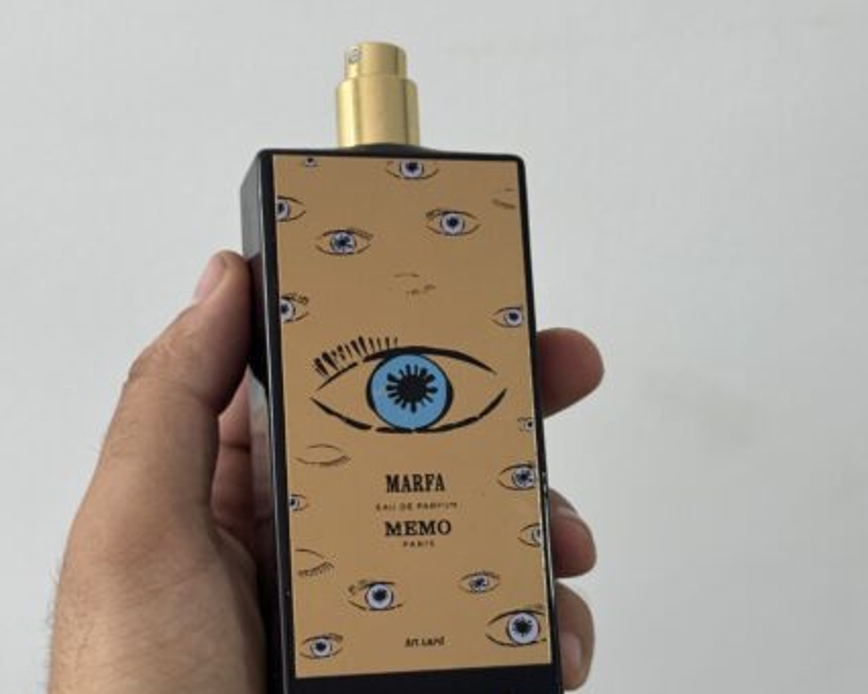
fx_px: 1619
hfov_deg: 30.0
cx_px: 434
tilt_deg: -26.4
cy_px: 418
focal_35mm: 63
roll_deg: -0.1
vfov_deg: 24.2
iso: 100
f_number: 1.78
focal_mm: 6.76
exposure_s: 1/50
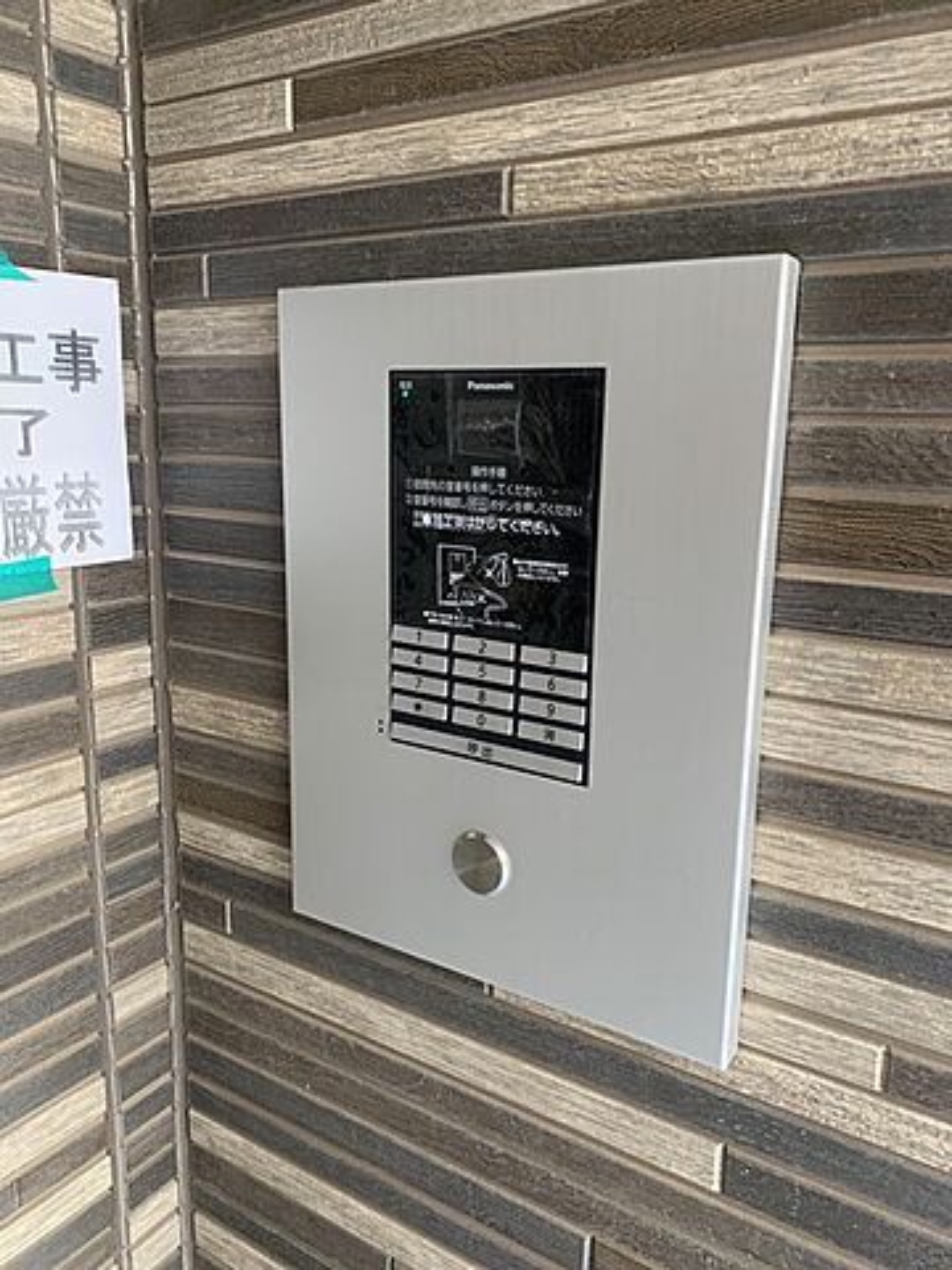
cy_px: 635
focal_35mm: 26
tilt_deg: -11.3
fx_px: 953
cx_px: 476
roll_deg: -1.1
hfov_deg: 53.1
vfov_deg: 67.3
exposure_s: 1/60
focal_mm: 4.25
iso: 100
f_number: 1.8
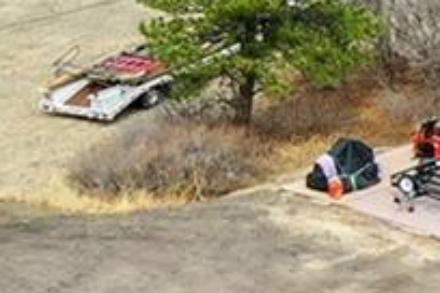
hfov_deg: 9.0
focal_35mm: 220
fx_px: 2689
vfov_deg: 6.2
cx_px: -280
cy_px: 144
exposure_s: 1/400
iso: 100
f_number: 5.6
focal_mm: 10.26
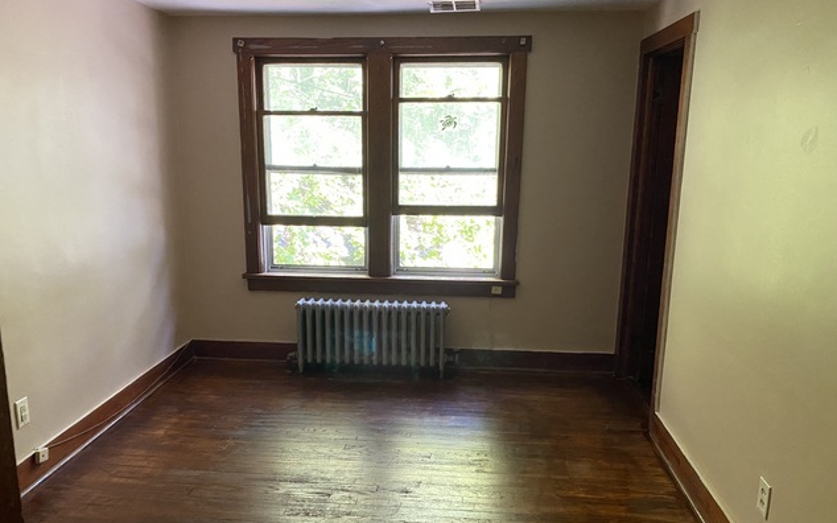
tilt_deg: -13.8
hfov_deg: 64.6
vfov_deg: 43.0
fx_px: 661
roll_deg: -0.8
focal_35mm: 29
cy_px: 305
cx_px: 406
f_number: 1.8
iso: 500
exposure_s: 1/60
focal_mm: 4.25
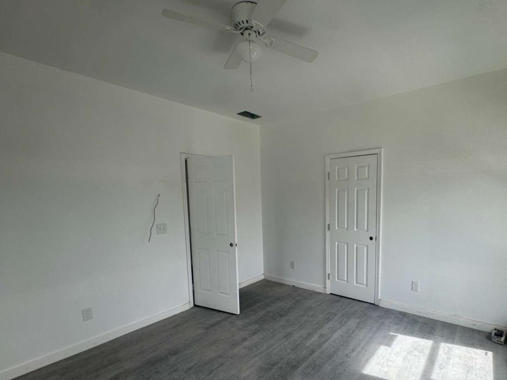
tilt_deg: -6.6
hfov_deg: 87.0
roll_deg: +1.0
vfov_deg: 71.0
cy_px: 224
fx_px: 264
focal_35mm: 18
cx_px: 296
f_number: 2.2
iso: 40
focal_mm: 2.22
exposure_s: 1/228
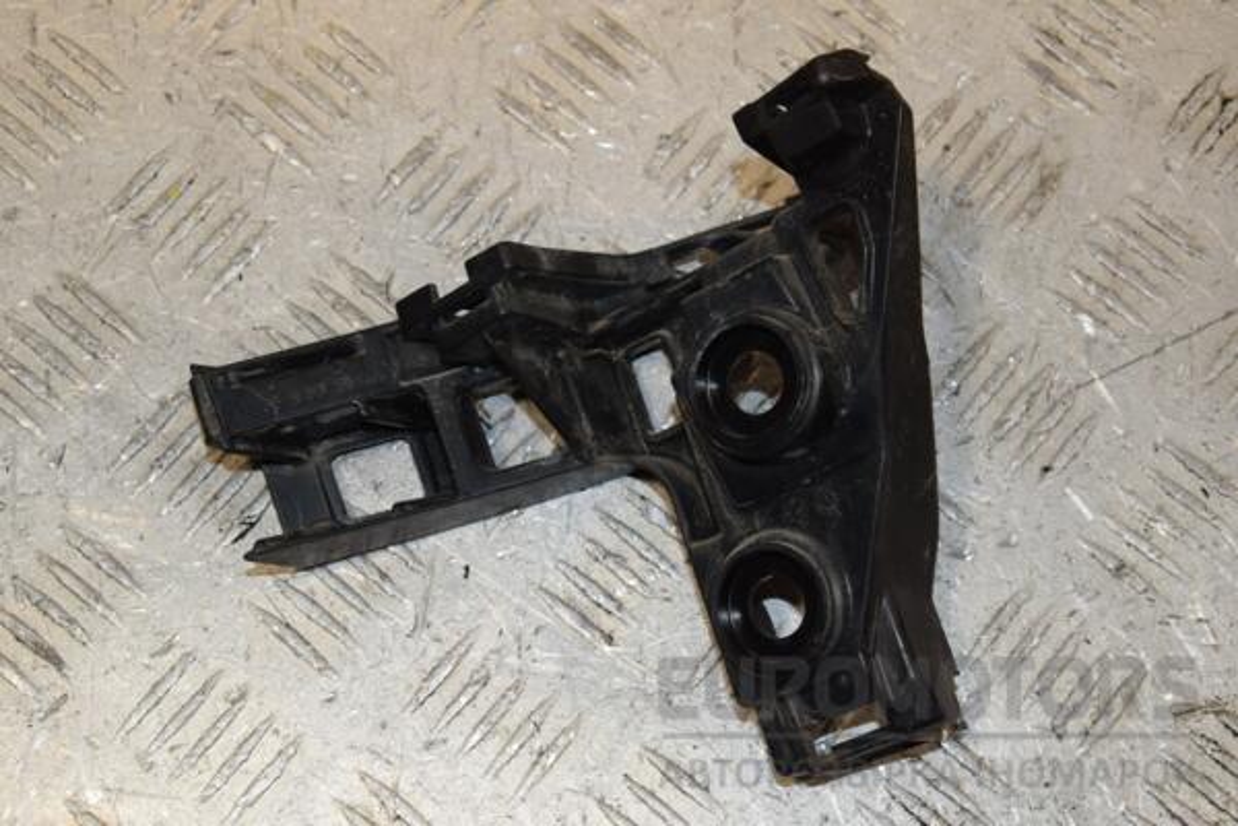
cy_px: 413
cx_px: 619
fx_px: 2321
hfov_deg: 29.9
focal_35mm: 68
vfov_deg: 20.2
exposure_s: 1/200
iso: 800
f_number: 9
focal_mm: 45
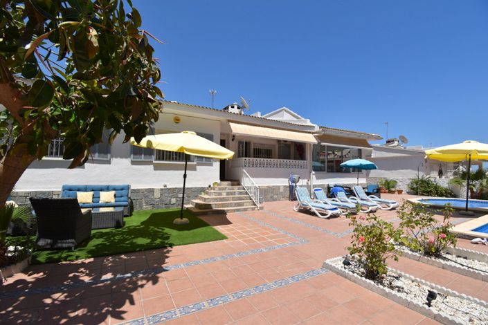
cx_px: 244
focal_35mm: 15
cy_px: 162
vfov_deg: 77.3
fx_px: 203
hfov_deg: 100.4
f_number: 9
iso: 100
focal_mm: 10
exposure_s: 1/320
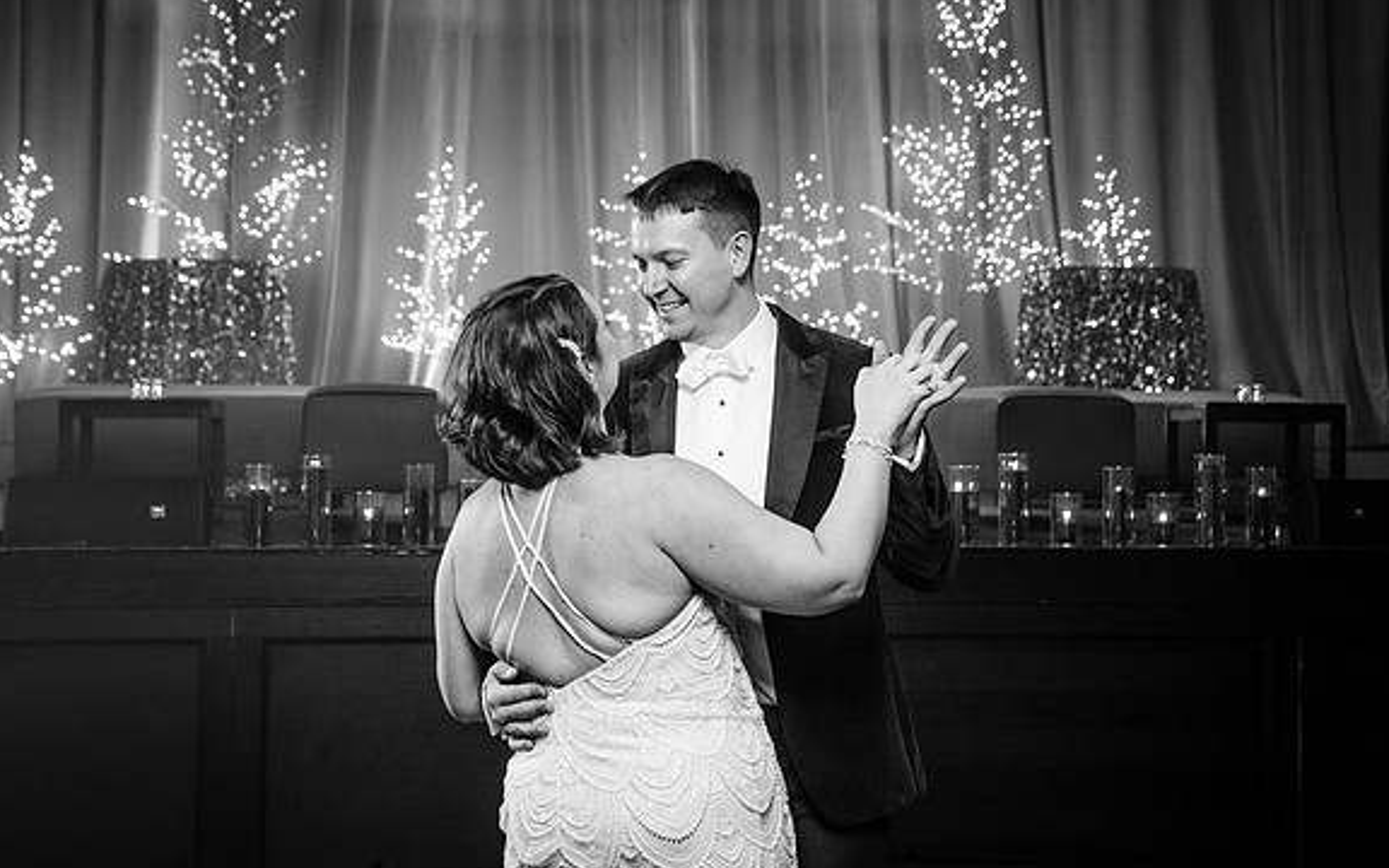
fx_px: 2498
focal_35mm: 66
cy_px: 416
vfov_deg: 19.7
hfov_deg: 31.1
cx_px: 637
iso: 2000
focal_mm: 59
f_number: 4
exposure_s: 1/125
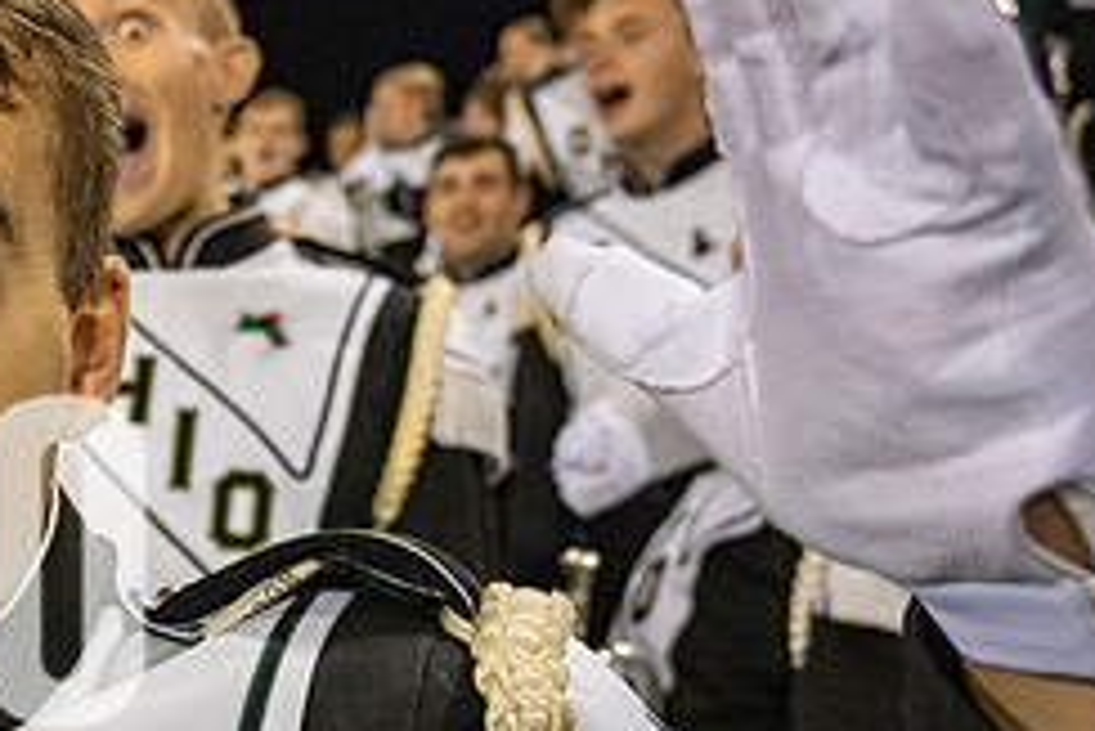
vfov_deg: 23.4
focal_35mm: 57
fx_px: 1735
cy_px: 608
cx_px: -193
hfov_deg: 30.2
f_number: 4
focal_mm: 24
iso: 3200
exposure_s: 1/500
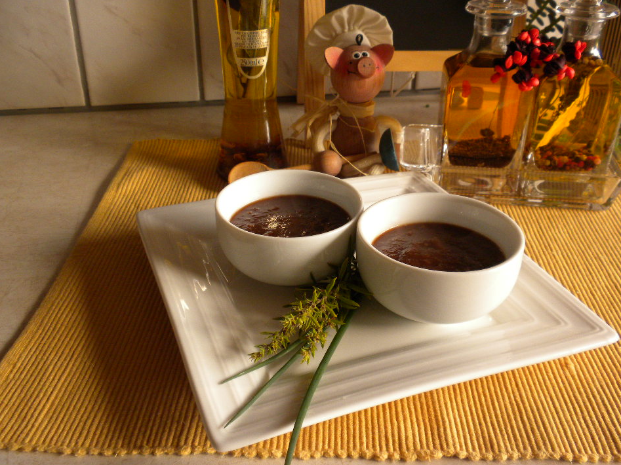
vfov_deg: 35.9
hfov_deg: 46.8
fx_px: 717
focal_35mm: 40
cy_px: 223
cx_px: 321
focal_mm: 6.6
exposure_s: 1/54.3
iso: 182
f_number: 3.5
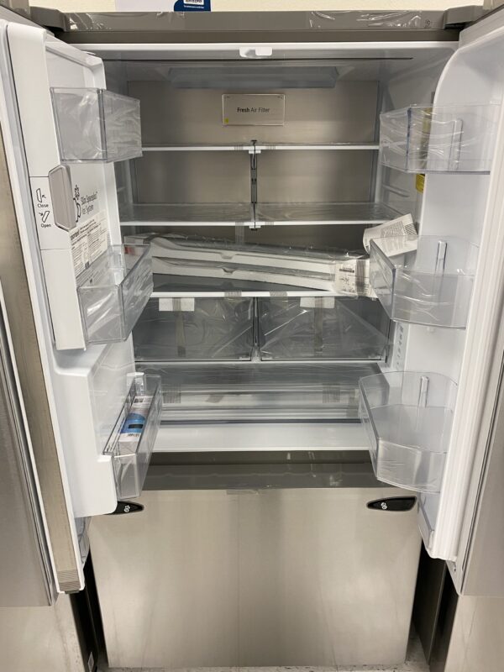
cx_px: 252
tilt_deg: -20.9
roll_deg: +0.0
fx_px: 505
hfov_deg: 53.1
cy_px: 336
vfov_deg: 67.3
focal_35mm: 26
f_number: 1.8
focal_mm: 4.25
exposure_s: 1/43
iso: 100
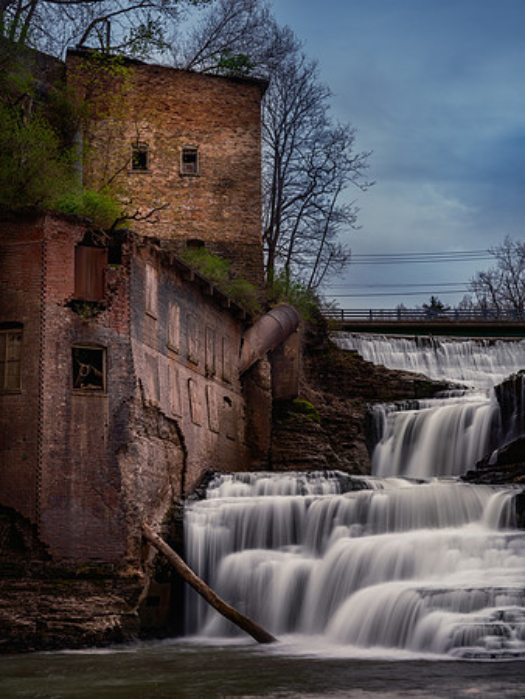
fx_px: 1273
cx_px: 262
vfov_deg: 30.7
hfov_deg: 23.3
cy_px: 350
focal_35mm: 63
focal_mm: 80
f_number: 8
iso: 100
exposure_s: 1.3
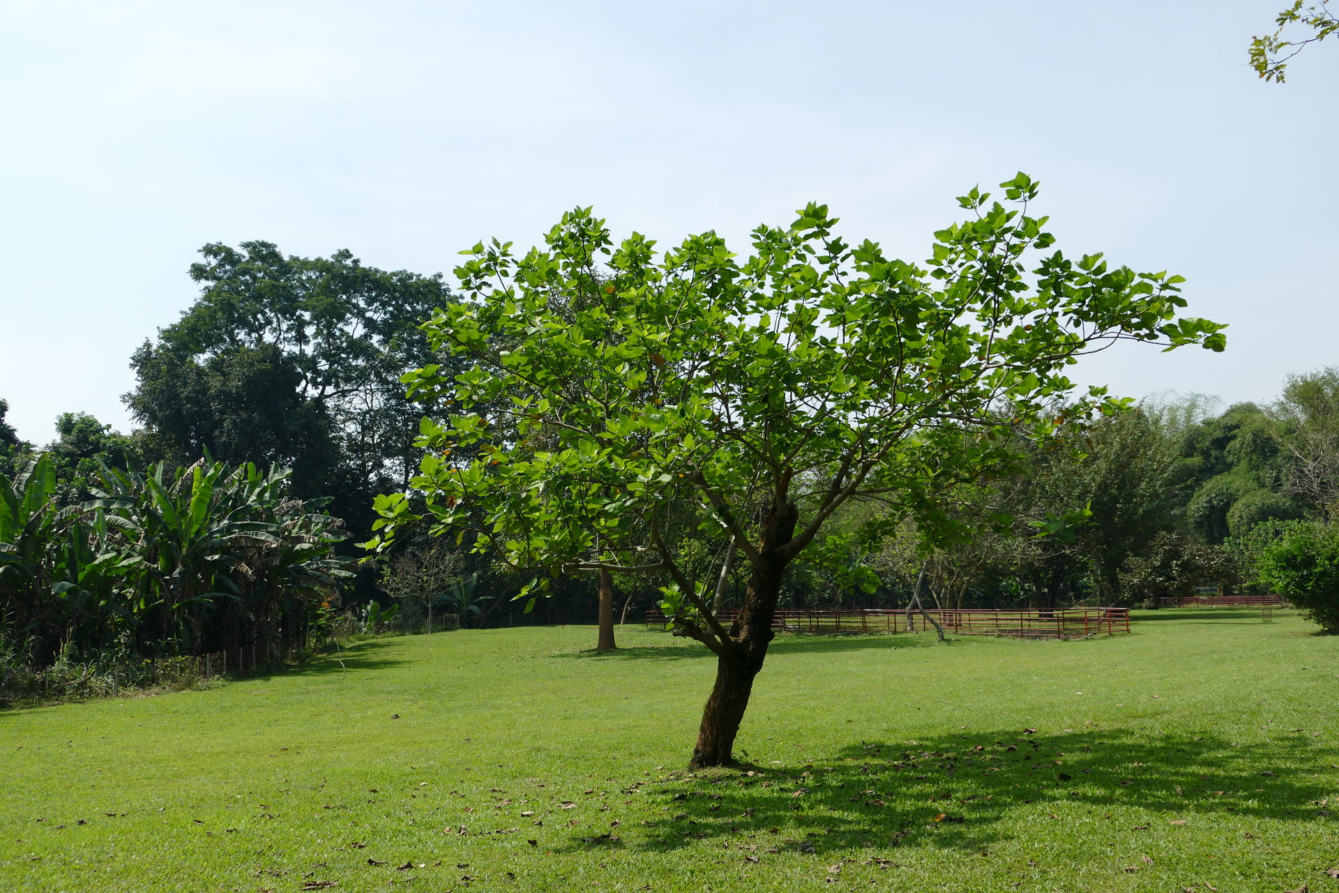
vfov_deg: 40.0
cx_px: 670
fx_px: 1227
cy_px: 446
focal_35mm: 33
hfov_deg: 57.2
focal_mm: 11.86
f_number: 3
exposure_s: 1/1600
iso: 125
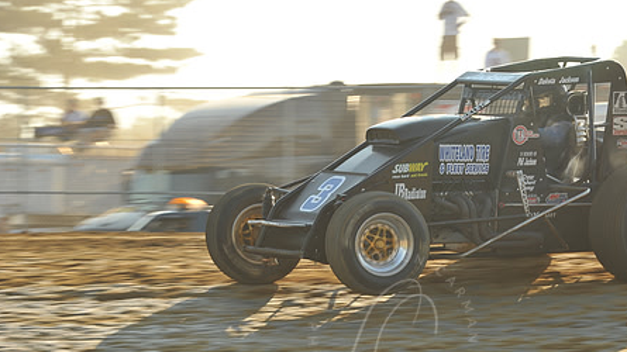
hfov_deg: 9.0
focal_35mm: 239
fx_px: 3972
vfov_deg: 5.1
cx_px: 392
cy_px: 206
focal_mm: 175
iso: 400
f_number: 9
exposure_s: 1/320
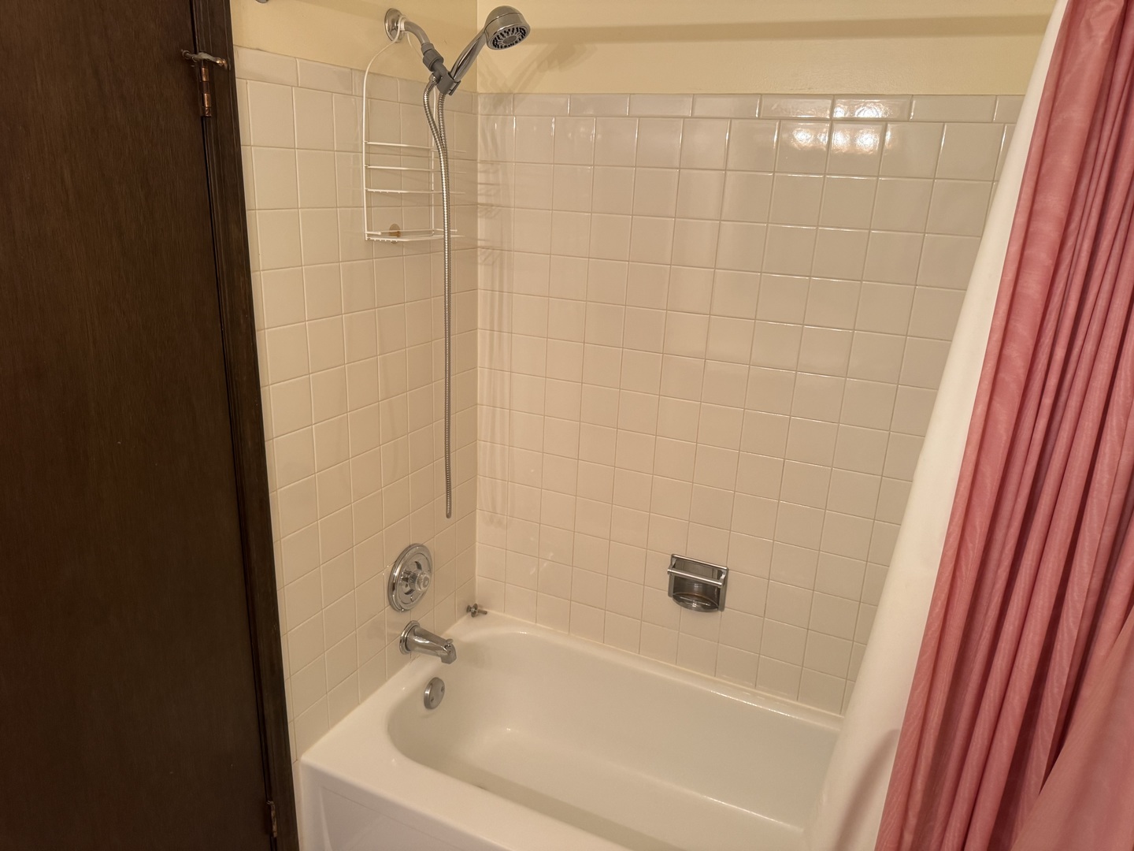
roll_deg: -2.8
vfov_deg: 56.8
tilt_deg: -18.9
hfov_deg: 71.6
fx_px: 786
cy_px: 426
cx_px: 567
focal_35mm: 24
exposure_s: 1/60
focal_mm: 6.76
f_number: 1.78
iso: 250
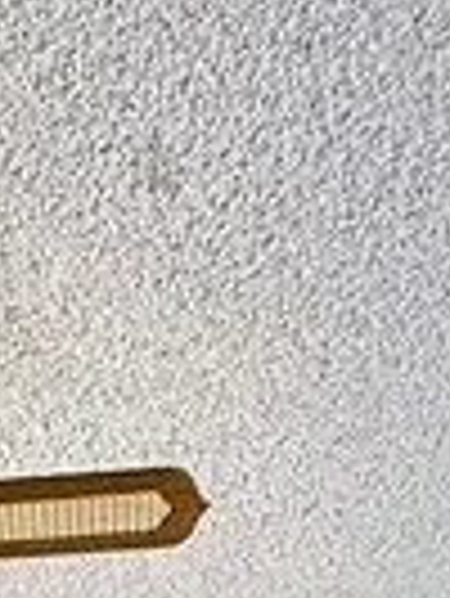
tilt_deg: -5.9
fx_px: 1869
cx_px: -108
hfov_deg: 13.3
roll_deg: -0.6
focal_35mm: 108
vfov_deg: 13.1
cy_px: 1475
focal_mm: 2.22
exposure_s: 1/120
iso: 250
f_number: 2.2
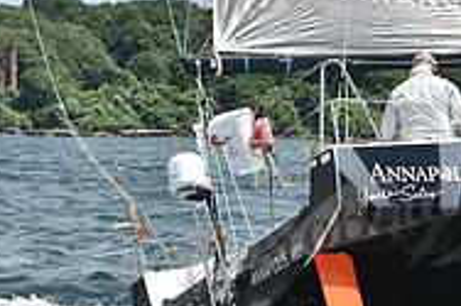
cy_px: 62
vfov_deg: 5.4
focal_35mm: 253
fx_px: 3237
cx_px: 652
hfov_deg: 8.0
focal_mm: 82
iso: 250
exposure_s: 1/1250
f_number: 6.3
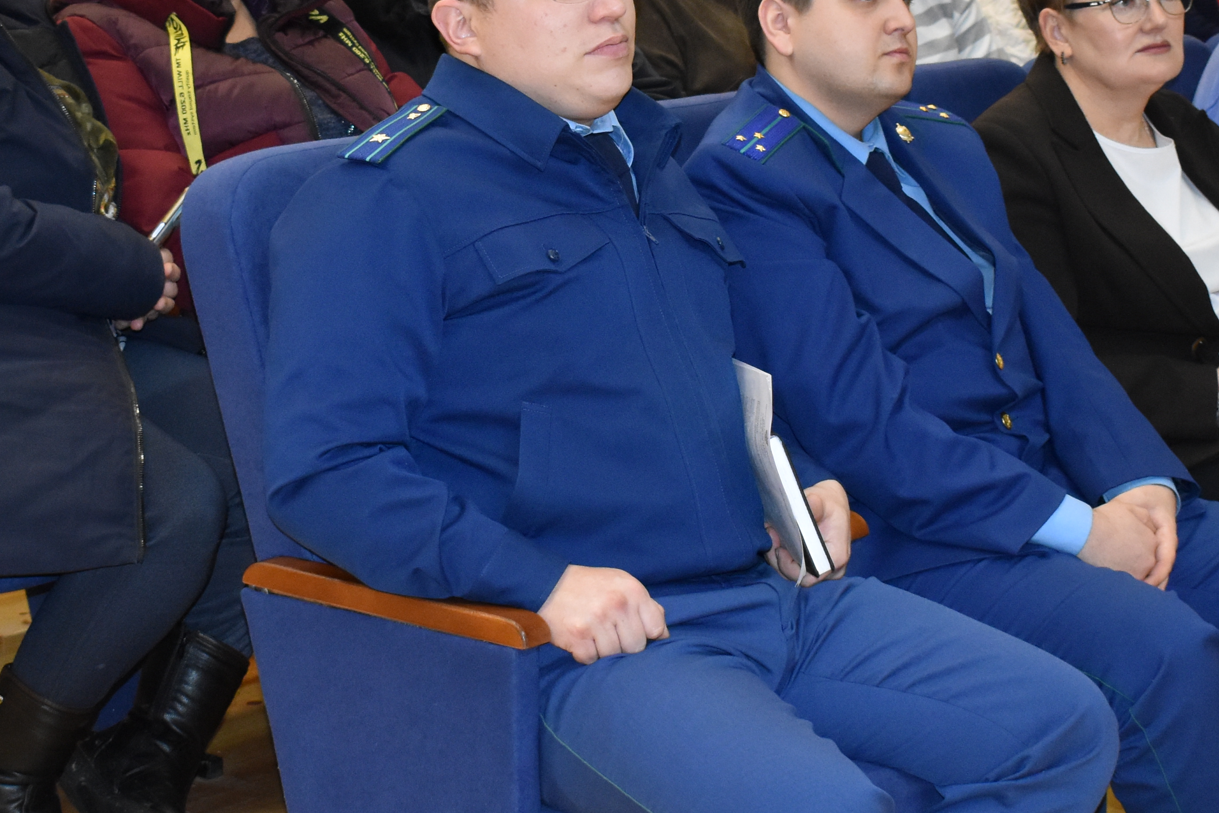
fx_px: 3185
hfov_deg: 21.7
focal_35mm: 94
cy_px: 270
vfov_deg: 14.5
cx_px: 551
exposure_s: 1/125
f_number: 4.2
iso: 1600
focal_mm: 29
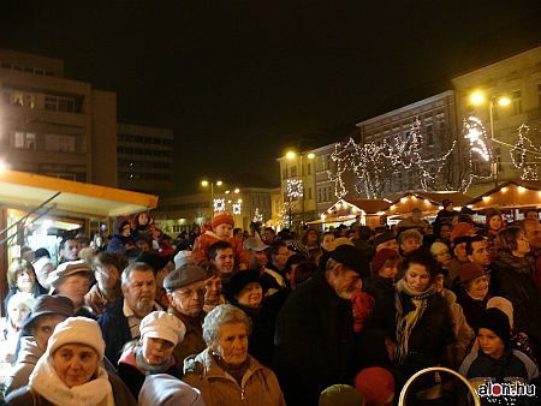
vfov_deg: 40.7
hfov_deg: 52.6
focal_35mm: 35
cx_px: 270
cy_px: 203
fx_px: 547
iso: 200
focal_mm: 7.4
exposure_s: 1/4
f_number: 2.8
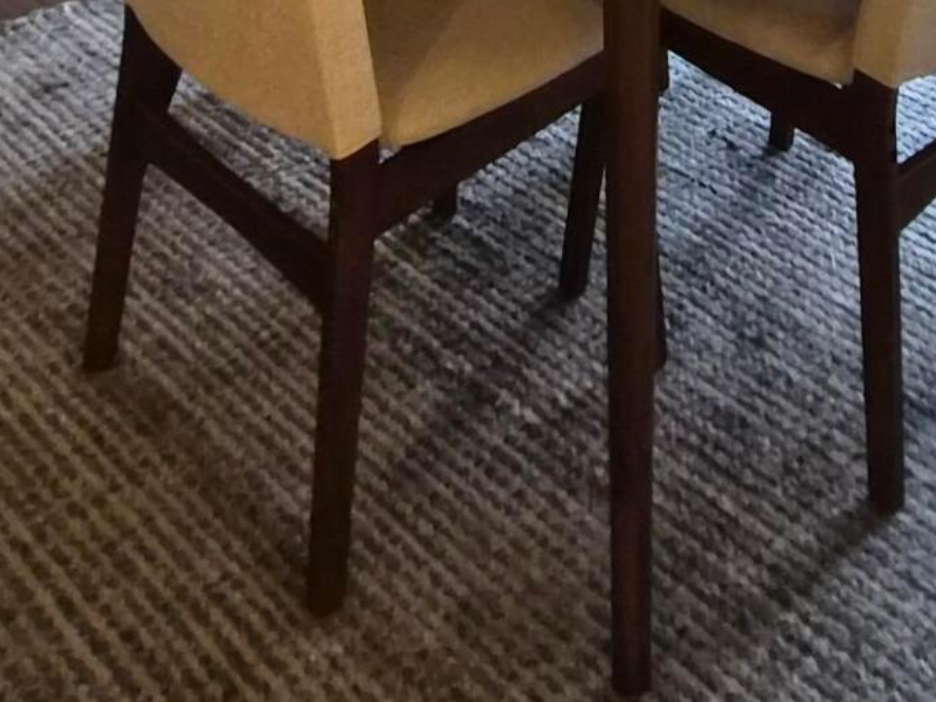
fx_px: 1487
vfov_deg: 20.4
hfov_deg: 34.7
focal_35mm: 55
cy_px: -500
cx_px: 599
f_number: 2.2
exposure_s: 1/60
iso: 200
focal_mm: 1.7
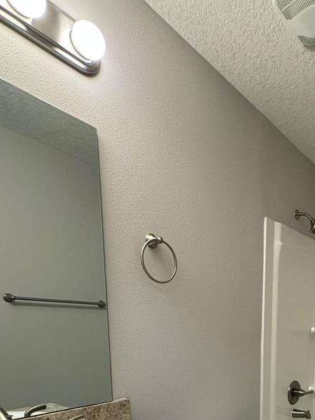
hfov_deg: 44.4
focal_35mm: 28
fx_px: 340
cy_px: 381
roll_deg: -1.5
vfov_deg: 54.8
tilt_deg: -10.8
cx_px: 294
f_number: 2.2
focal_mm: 2.22
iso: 200
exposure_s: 1/120
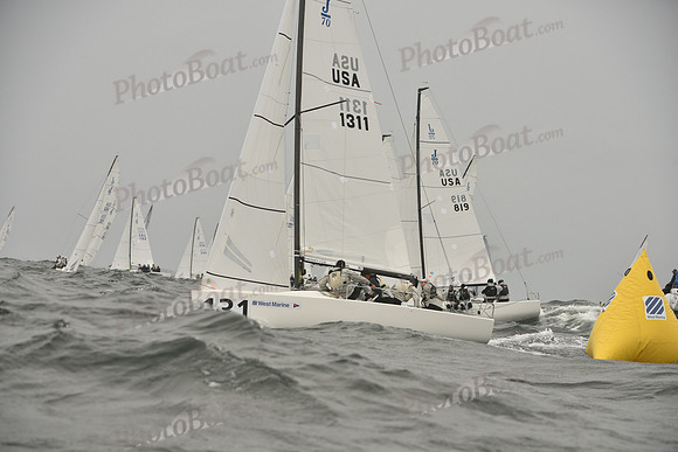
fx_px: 3767
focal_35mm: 200
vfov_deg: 6.9
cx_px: 339
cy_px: 226
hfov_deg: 10.3
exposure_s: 1/1250
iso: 400
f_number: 7.1
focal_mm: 200
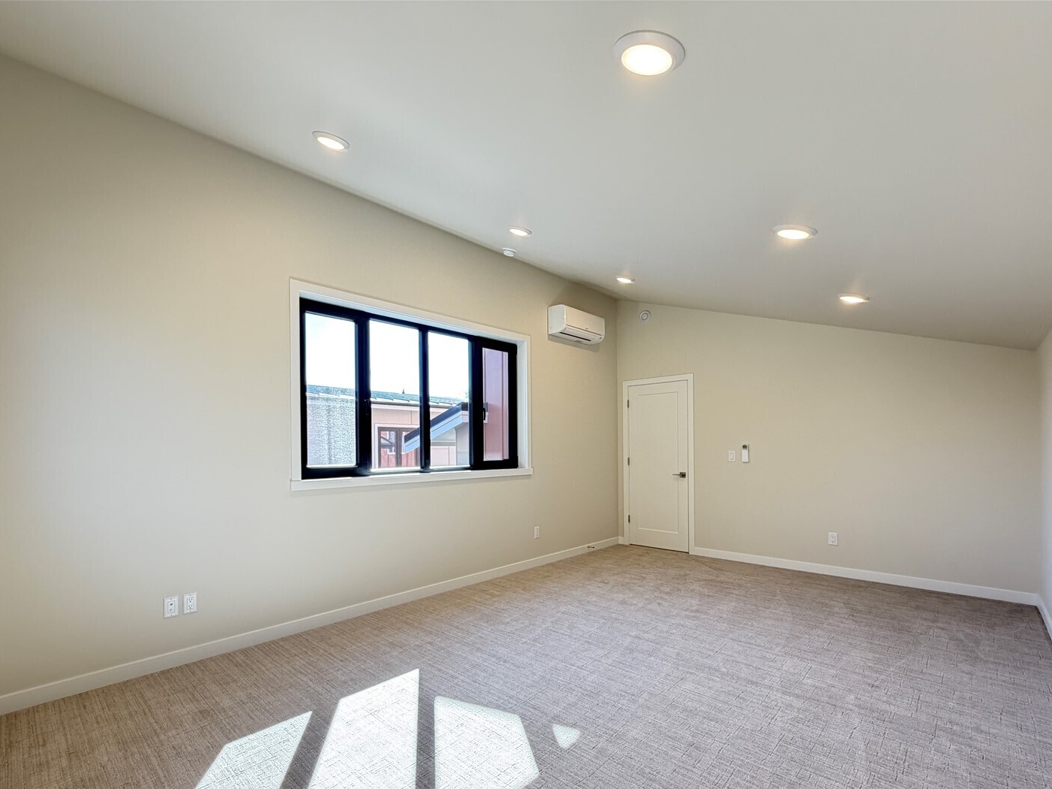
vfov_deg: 77.7
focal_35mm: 16
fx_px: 486
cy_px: 450
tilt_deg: -0.6
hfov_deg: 94.4
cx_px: 491
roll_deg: +0.8
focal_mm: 2.22
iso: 320
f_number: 2.2
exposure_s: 1/120
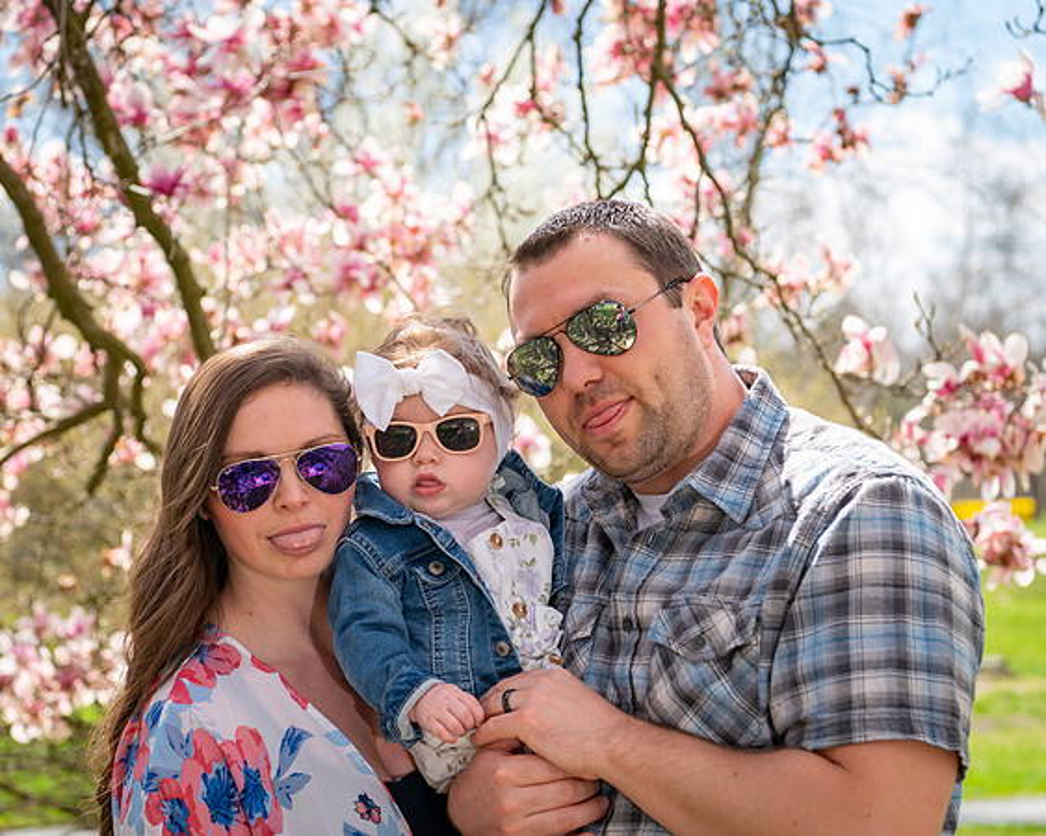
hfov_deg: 27.1
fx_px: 2171
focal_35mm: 70
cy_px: 419
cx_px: 469
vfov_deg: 21.8
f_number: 4.5
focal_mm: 60
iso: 400
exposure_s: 1/1600
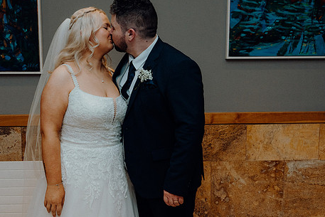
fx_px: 370
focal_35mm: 41
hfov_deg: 47.3
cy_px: 101
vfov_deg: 32.6
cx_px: 143
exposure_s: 1/160
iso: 2500
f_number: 5
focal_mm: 32
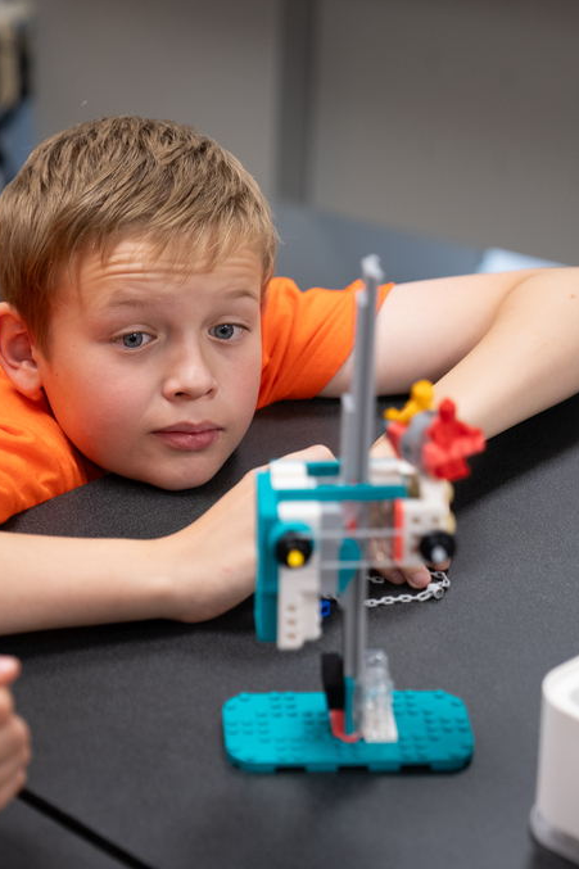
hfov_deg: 12.9
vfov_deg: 19.3
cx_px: 191
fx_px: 2558
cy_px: 435
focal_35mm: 106
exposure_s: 1/125
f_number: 2.8
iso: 400
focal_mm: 70
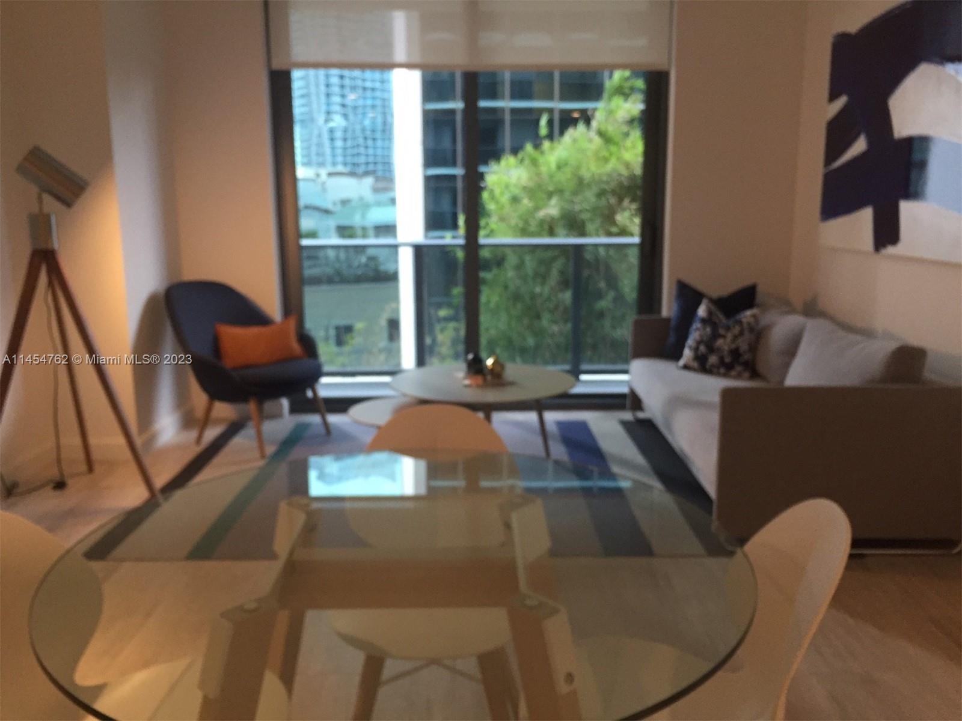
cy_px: 360
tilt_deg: -10.7
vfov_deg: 48.2
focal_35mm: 29
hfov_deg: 61.7
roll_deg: -1.3
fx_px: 806
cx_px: 481
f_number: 2.2
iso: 125
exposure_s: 1/30
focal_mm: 4.15
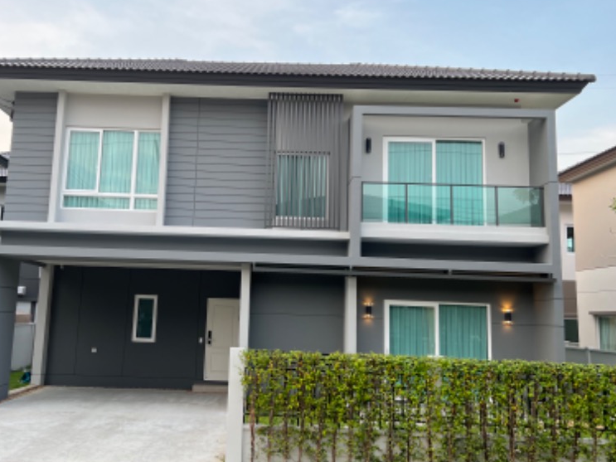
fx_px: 623
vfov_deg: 40.7
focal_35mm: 35
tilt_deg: +8.1
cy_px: 219
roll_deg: -2.2
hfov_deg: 52.3
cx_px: 253
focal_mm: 5.7
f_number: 1.5
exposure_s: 1/121
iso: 125
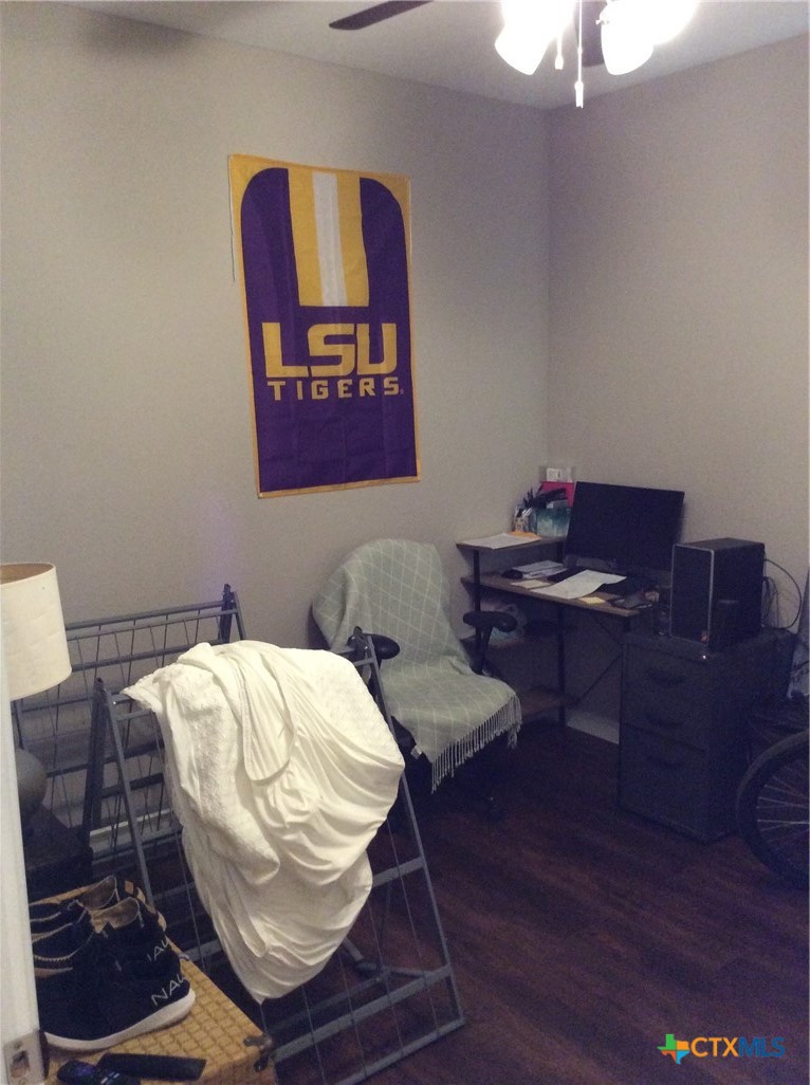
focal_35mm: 32
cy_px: 542
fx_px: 1001
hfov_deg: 44.0
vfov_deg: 56.9
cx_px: 405
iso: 320
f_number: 2.4
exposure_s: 1/17
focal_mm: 3.3
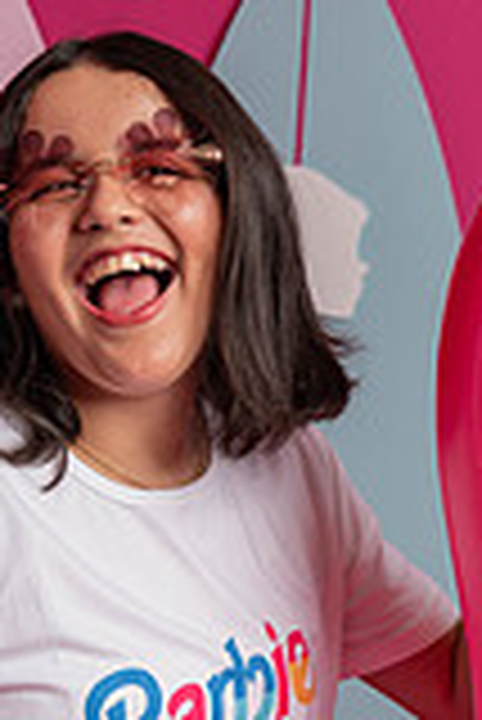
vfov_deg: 19.1
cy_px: 436
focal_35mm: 107
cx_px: 302
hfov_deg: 12.8
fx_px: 2144
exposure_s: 1/100
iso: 250
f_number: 5.6
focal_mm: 38
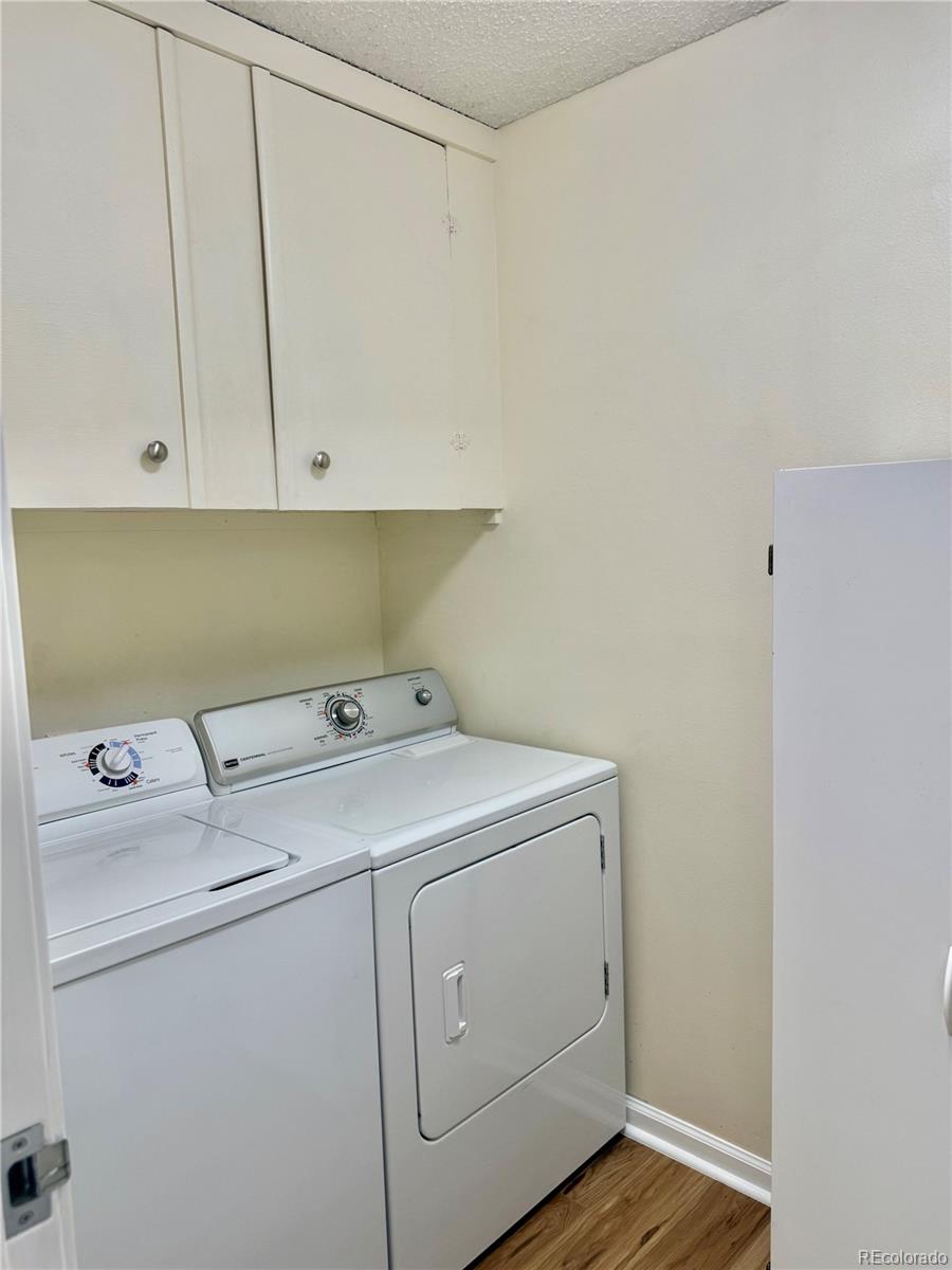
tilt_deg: -5.8
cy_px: 635
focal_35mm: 24
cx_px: 476
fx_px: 880
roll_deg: +1.1
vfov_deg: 71.6
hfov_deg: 56.8
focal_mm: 6.76
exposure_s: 1/120
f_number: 1.78
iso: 100
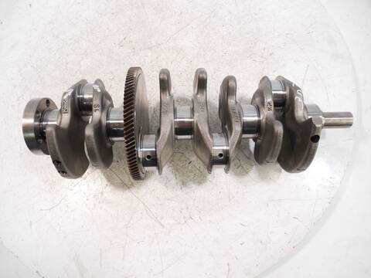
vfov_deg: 56.8
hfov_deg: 71.6
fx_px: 257
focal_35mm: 24
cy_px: 139
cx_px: 186
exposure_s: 1/60
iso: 800
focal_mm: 12
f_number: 3.5
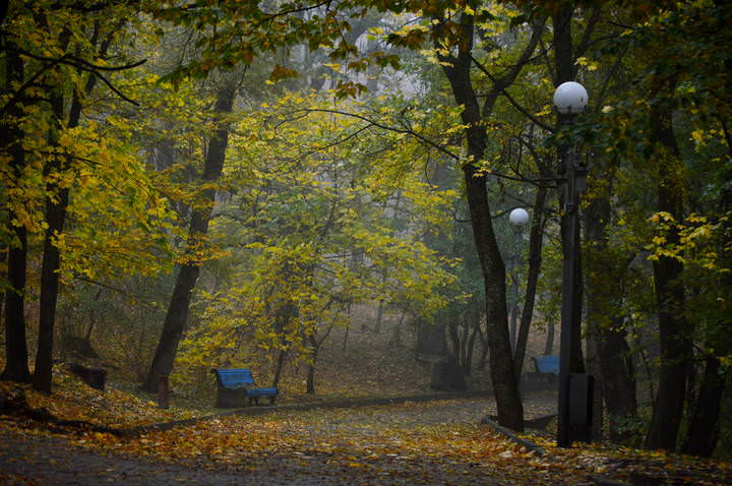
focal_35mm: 147
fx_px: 2985
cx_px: 366
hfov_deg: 14.0
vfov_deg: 9.3
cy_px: 243
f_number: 5
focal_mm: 98
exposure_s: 1/250
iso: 800
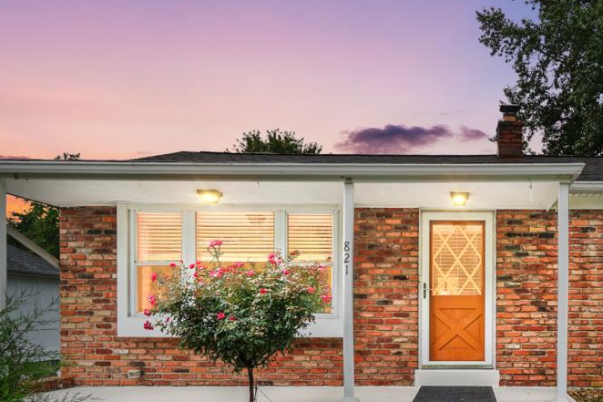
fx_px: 569
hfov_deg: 52.4
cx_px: 477
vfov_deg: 37.3
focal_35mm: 34
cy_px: 328
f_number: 5.6
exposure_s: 1/60
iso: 100
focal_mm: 10
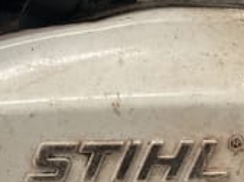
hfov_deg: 22.4
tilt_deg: -24.3
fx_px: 605
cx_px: 33
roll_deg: -1.8
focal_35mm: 86
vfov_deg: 16.6
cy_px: 194
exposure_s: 1/40
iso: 250
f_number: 1.8
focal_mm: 3
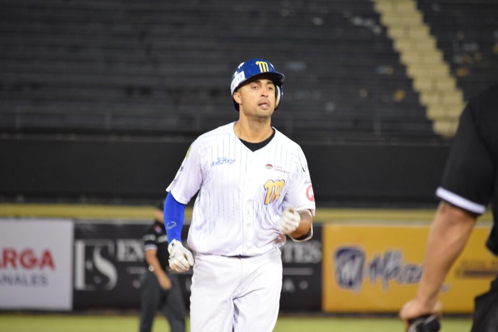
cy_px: 166
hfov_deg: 5.7
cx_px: 249
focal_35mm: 360
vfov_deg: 3.8
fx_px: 4980
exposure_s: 1/200
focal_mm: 240
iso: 3200
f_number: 5.3
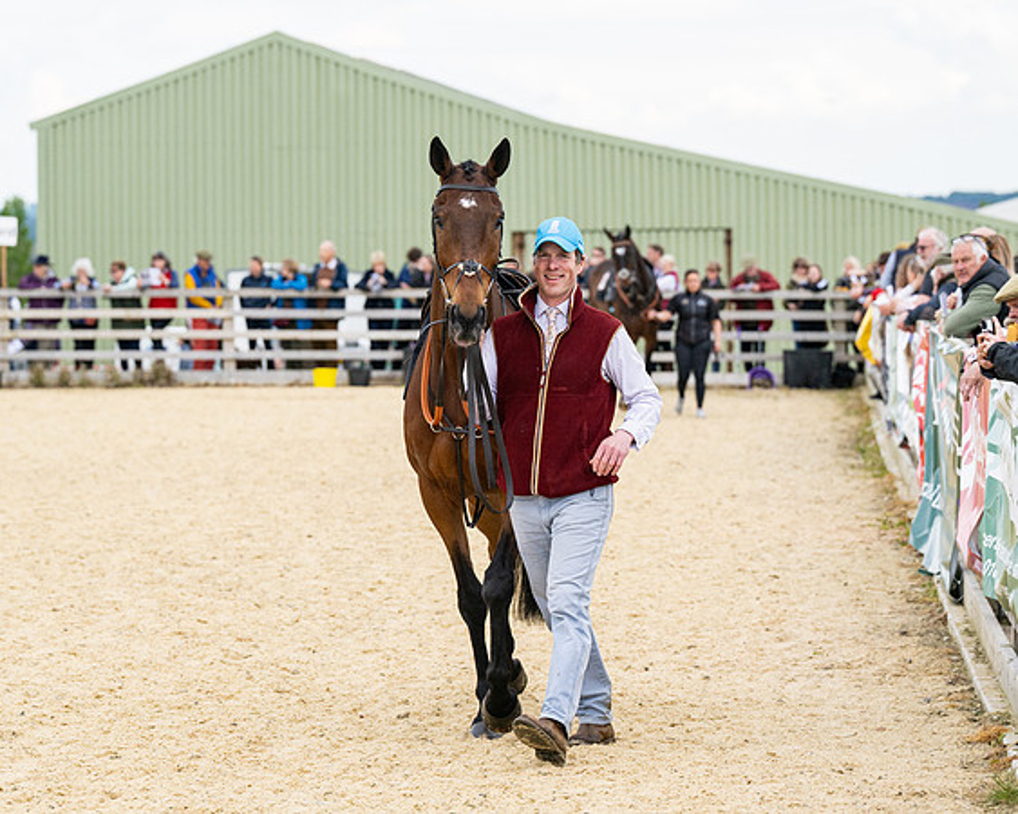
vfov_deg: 10.4
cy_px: 387
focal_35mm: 148
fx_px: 4454
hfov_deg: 13.0
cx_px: 512
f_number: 4
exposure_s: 1/2500
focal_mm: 98
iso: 400
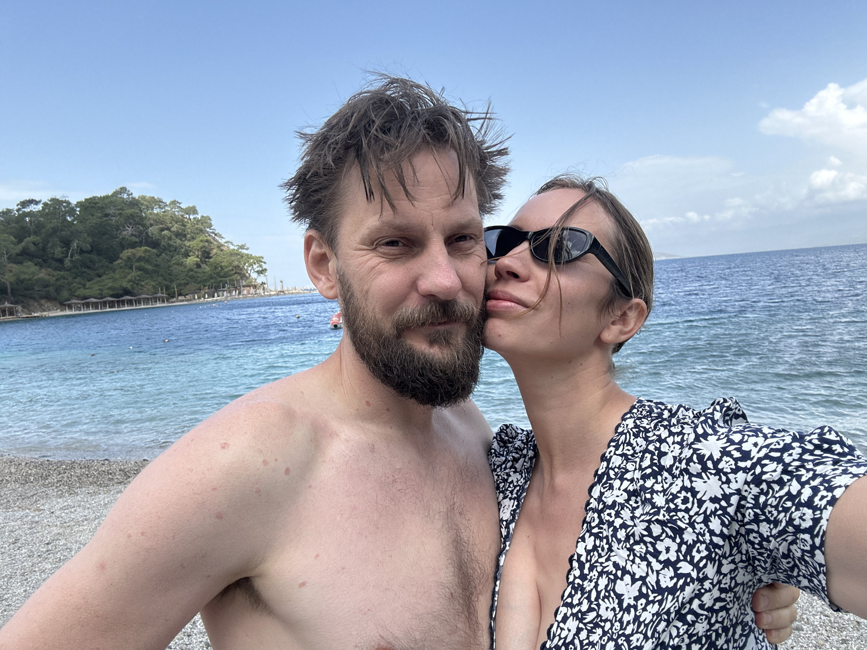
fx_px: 576
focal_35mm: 23
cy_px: 325
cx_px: 434
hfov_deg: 73.9
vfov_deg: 58.9
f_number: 1.9
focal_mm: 2.69
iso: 25
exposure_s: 1/450
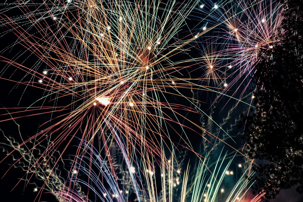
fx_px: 467
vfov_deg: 24.4
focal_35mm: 56
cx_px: 152
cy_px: 101
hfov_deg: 35.9
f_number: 11
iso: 100
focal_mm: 37
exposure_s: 3.2
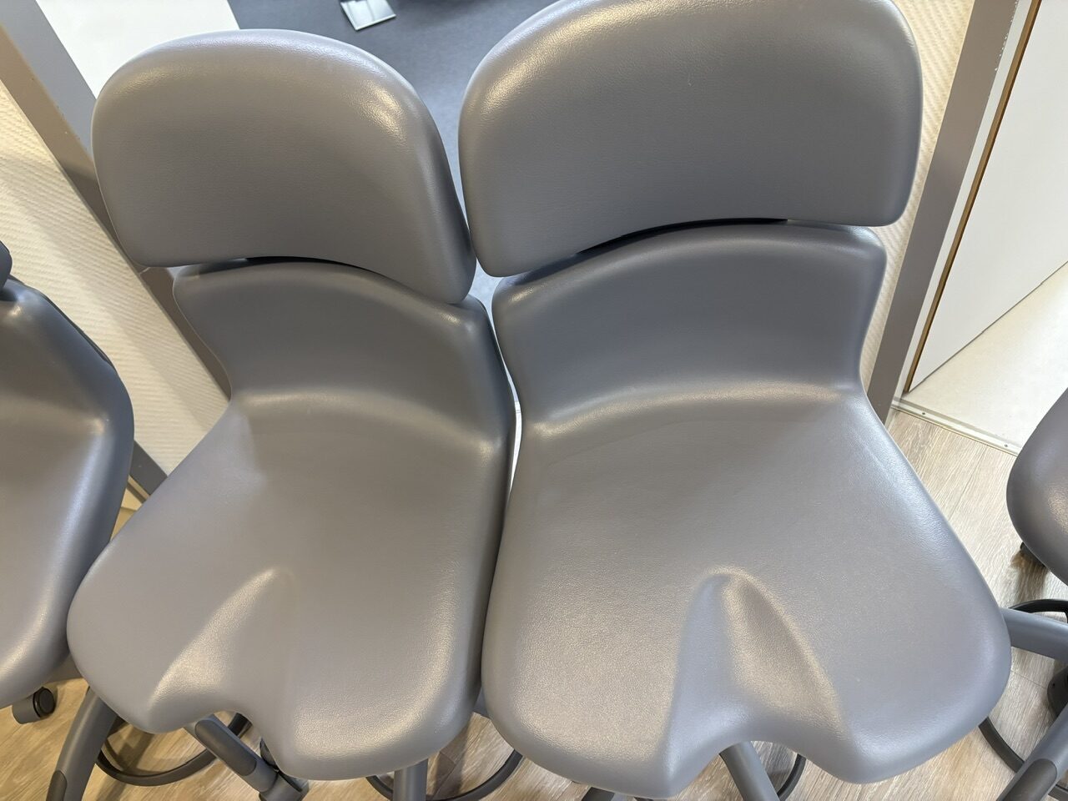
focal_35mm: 26
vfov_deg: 53.1
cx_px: 534
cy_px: 400
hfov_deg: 67.3
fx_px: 802
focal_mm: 5.96
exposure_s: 1/50
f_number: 1.6
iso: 250
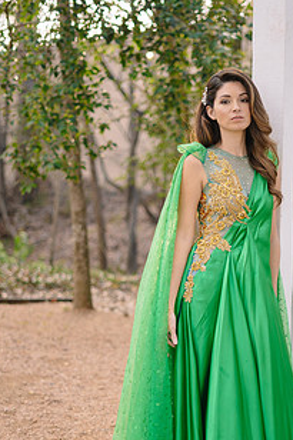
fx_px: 892
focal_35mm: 73
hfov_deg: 18.6
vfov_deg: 27.6
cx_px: 186
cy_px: 293
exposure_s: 1/200
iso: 160
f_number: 1.8
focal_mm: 50
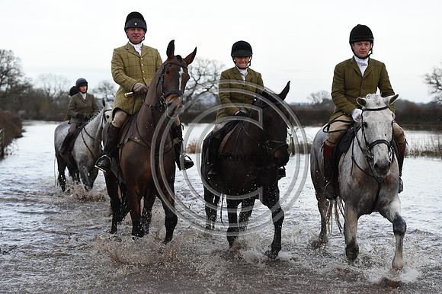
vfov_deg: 17.0
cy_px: 147
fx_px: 982
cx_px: 221
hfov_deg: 25.4
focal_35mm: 80
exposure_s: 1/1000
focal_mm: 80
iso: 1600
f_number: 4.5
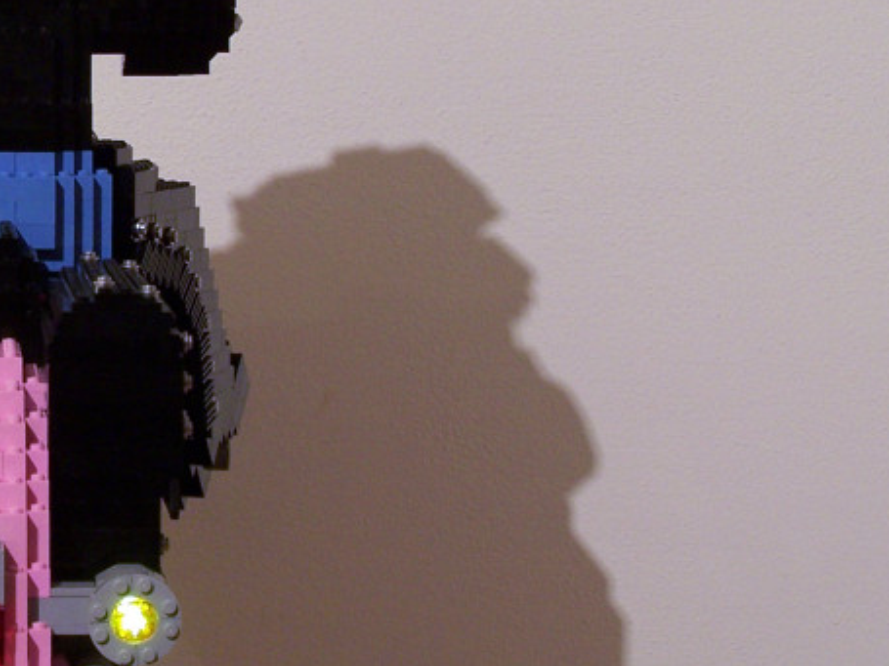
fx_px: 3697
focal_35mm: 144
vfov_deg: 10.3
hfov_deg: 13.5
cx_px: -20
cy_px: 170
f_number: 3.2
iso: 80
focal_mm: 10.7
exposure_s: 1/2
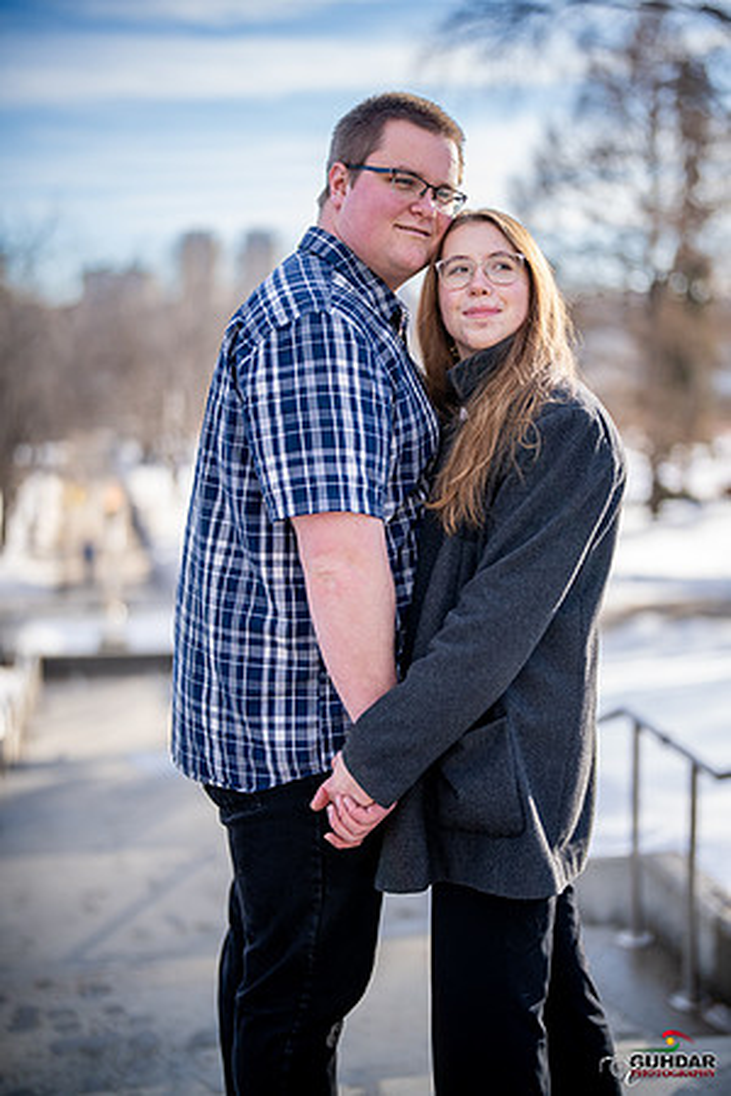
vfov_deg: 39.6
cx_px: 366
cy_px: 548
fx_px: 1523
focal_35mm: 50
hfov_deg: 27.0
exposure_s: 1/6400
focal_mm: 50
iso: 250
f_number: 1.2
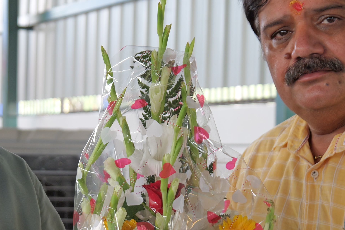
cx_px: 118
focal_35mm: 131
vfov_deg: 10.4
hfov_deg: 15.6
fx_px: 1255
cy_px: 220
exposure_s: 1/100
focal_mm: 42
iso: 400
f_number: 4.9
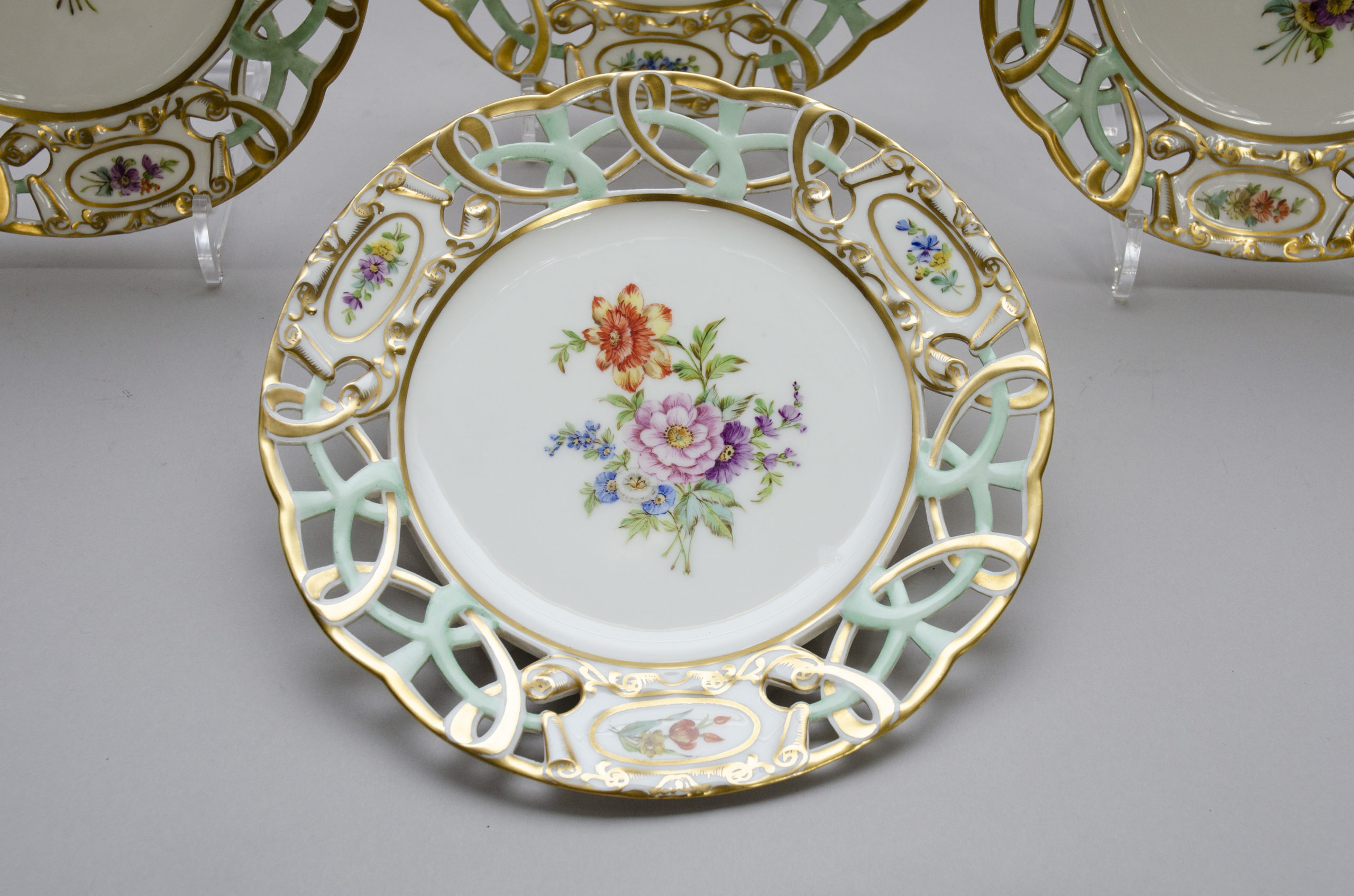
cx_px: 677
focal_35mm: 51
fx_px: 1914
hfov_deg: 39.0
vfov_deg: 26.4
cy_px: 448
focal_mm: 34
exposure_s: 1/125
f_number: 8
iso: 200
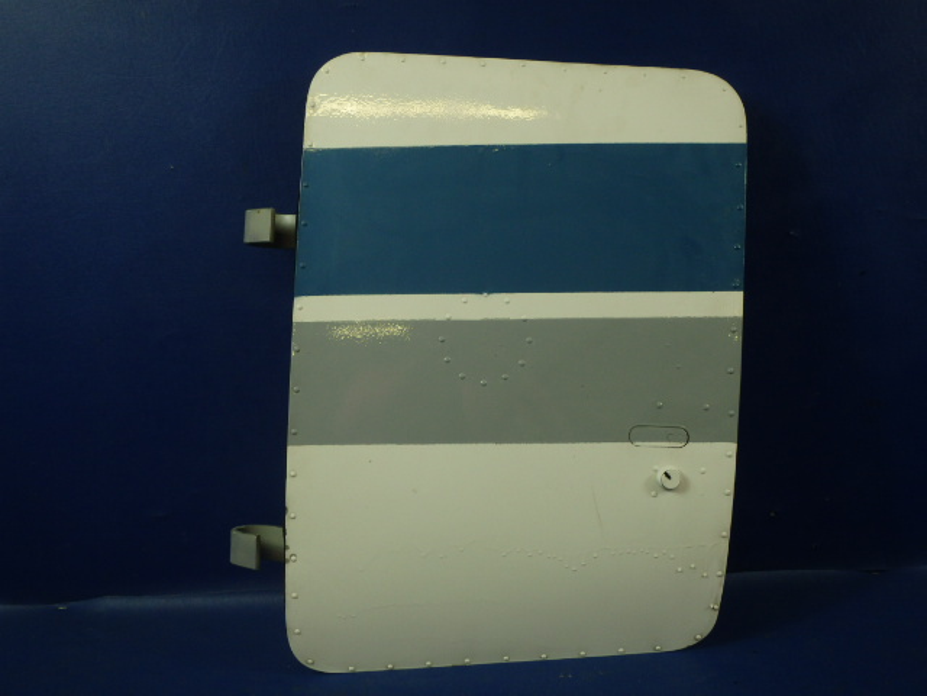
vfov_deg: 49.7
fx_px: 750
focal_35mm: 28
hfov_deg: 63.4
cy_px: 348
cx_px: 464
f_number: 3.9
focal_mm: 5
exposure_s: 1/40
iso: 200
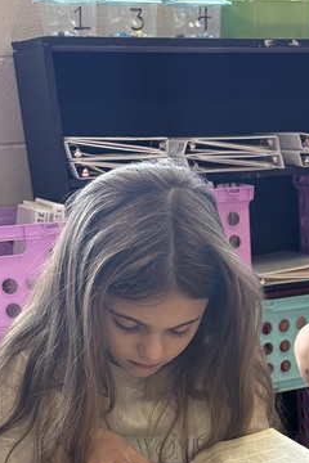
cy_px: 562
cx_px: 322
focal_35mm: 71
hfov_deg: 18.6
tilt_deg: -25.7
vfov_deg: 25.4
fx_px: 914
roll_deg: +1.2
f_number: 1.78
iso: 160
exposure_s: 1/230
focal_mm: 6.76
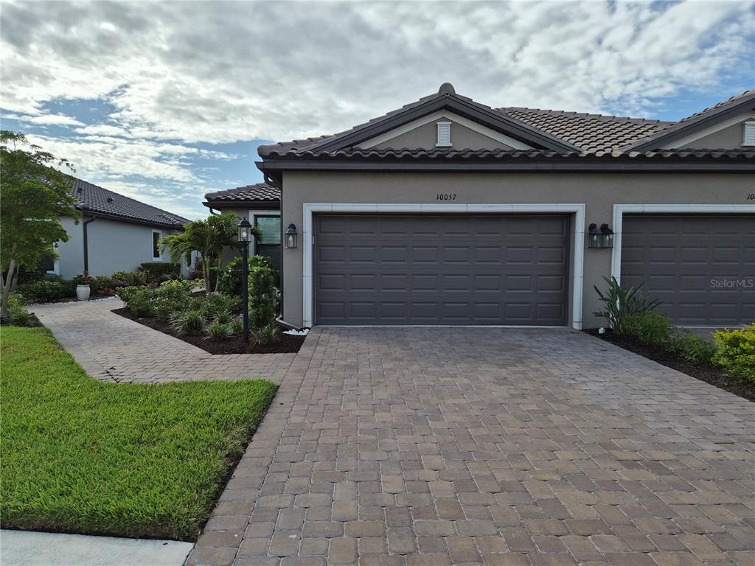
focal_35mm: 23
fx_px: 502
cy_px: 283
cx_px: 378
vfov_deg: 58.9
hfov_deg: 73.9
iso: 80
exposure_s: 1/6960
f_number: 1.8
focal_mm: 5.4
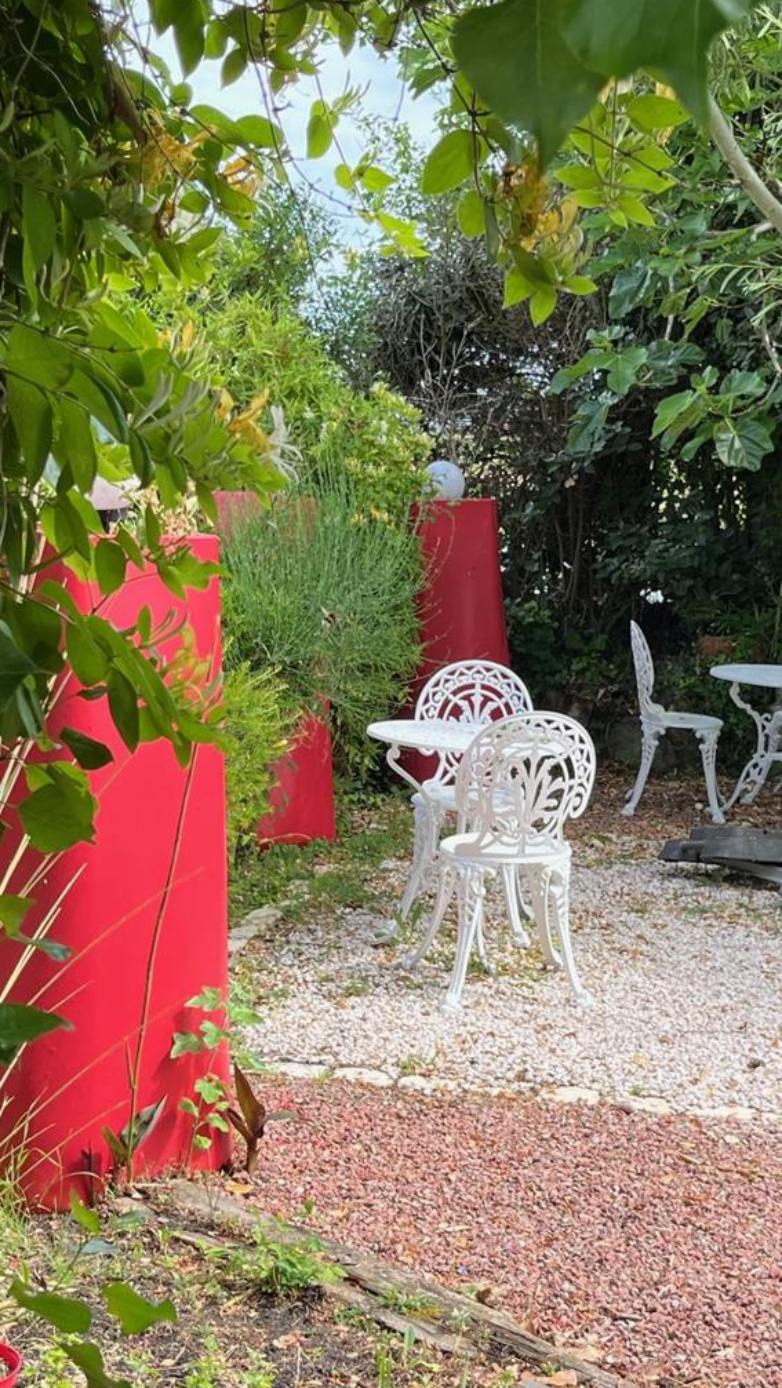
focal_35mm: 54
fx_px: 1989
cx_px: 498
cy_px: 812
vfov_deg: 38.4
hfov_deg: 22.2
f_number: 1.6
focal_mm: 5.1
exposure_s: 1/558
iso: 50
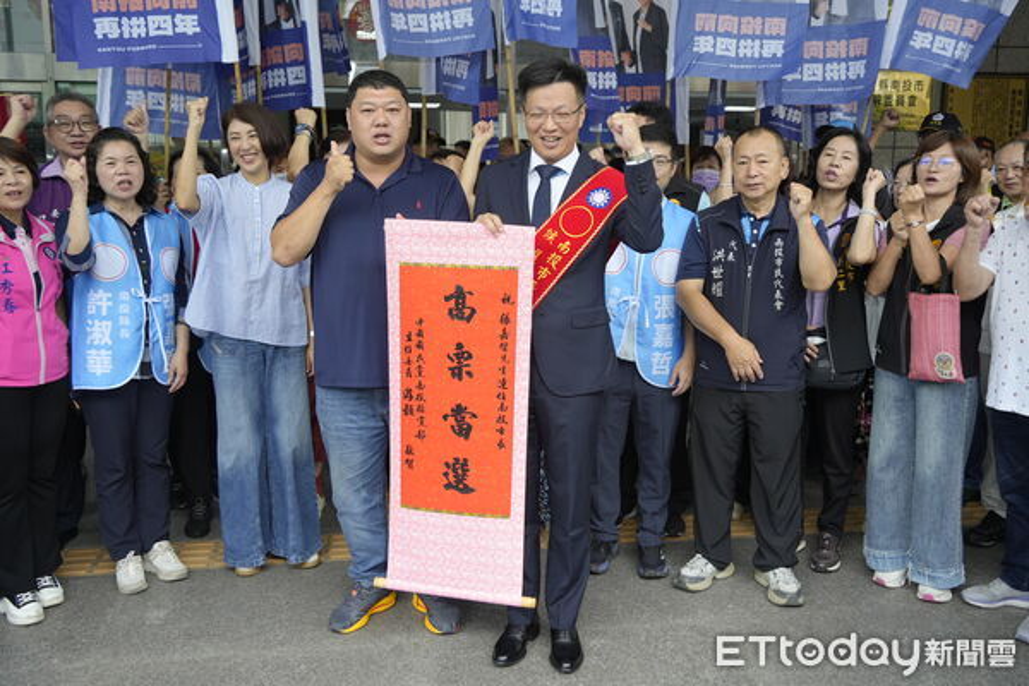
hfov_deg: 55.8
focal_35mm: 34
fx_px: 972
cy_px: 343
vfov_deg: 38.9
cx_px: 514
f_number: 4
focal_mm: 34
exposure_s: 1/160
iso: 400
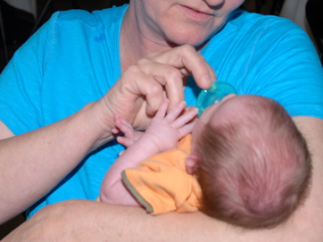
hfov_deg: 23.6
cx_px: 139
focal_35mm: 83
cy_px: 36
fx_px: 774
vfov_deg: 17.6
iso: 100
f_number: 4
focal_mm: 26
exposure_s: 1/60
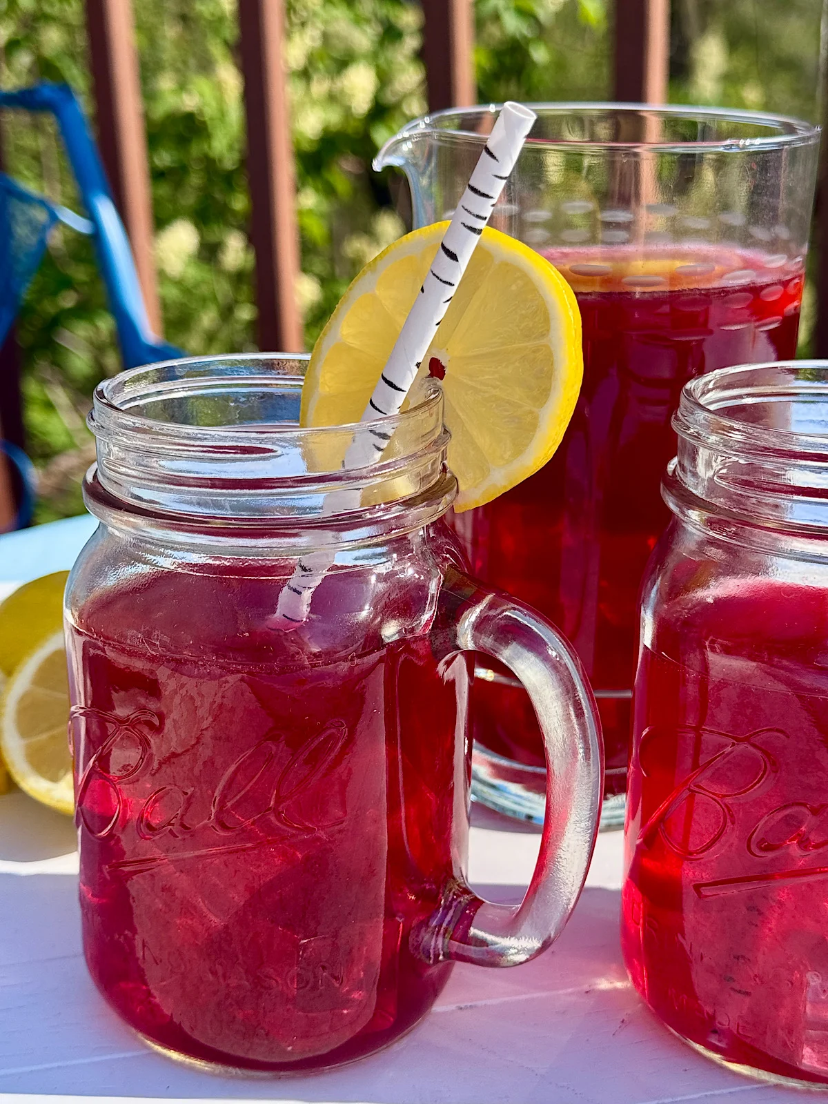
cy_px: 552
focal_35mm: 48
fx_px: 1531
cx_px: 414
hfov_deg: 30.3
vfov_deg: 39.7
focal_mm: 6.76
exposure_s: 1/895
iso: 100
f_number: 1.78
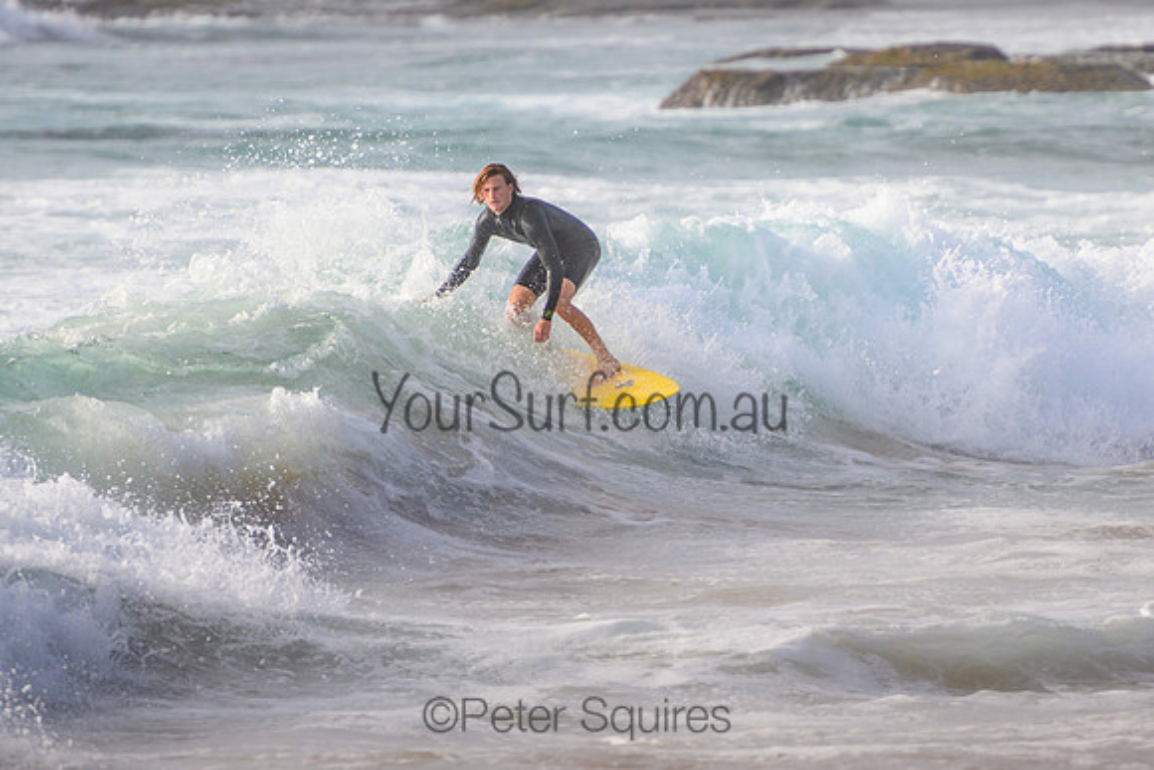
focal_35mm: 550
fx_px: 17639
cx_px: 745
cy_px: 355
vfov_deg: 2.5
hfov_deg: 3.7
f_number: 5.6
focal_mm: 400
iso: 360
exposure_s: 1/2000
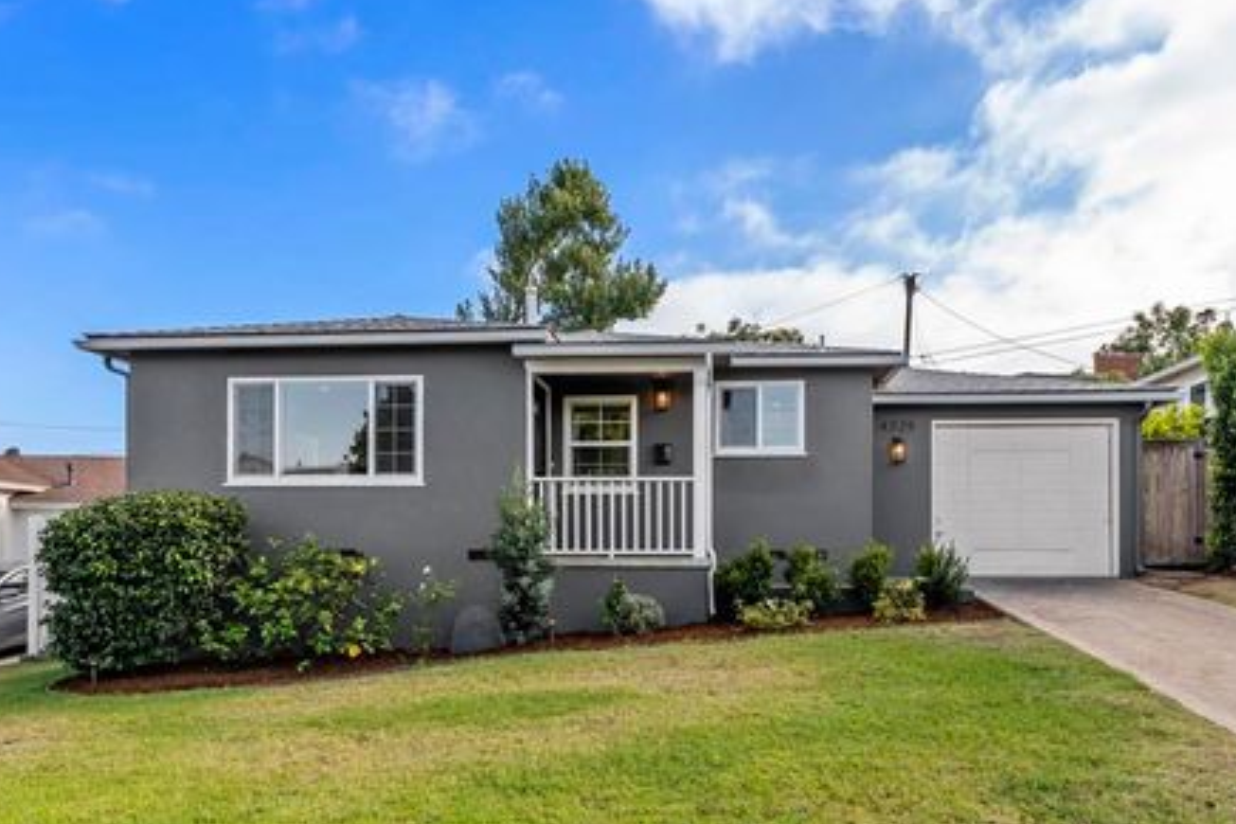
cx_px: 665
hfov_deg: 76.0
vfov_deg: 55.1
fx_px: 790
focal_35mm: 23
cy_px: 418
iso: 500
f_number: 8
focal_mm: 20
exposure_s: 1/500
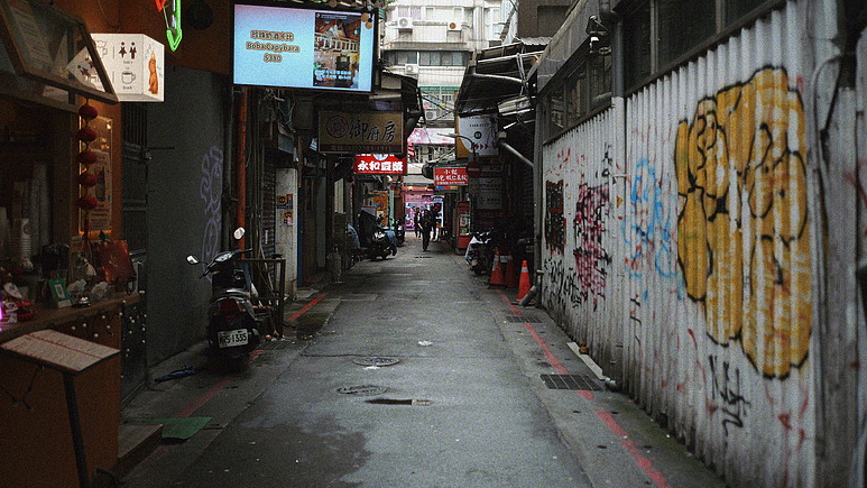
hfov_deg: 54.0
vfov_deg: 32.0
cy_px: 215
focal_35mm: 37
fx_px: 851
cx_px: 432
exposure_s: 1/500
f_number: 2.2
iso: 500
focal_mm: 35
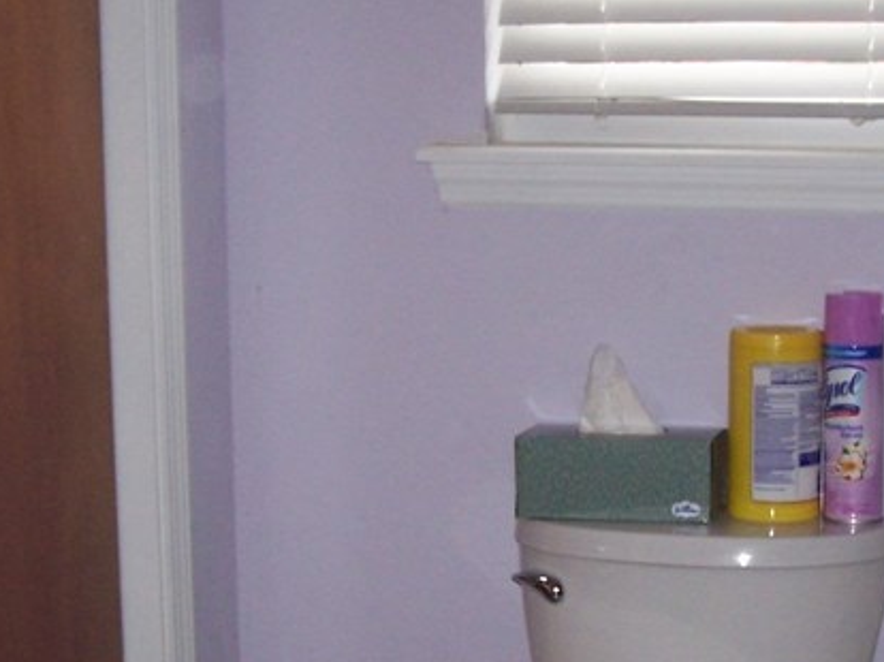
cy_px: 440
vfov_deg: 15.7
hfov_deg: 20.8
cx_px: 604
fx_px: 2399
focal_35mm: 94
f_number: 2.8
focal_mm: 6.3
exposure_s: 1/60
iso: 140
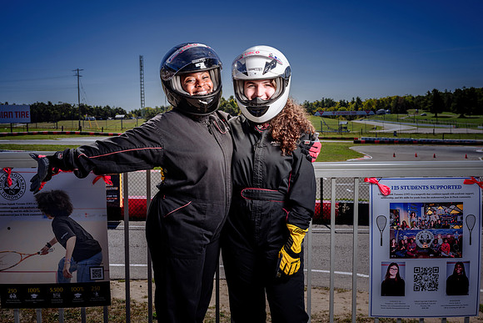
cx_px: 244
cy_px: 158
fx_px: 541
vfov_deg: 33.2
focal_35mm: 40
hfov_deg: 48.1
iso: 64
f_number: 9
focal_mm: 39
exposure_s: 1/160
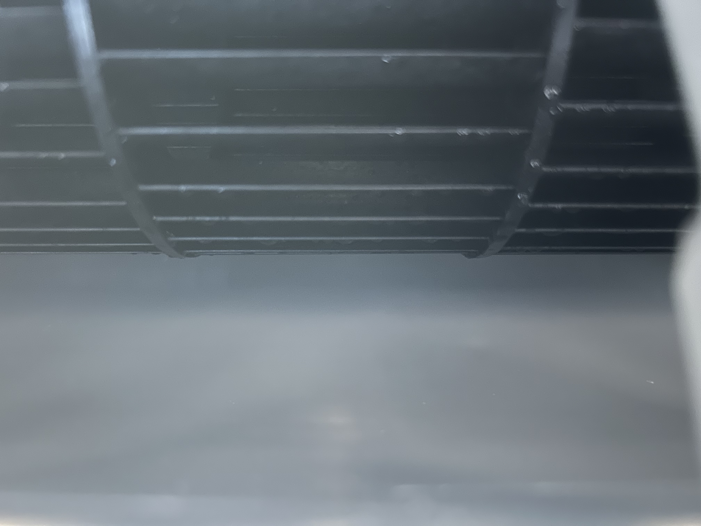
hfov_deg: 67.3
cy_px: 263
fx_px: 527
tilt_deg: +59.6
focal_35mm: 26
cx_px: 350
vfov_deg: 53.1
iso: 800
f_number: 1.5
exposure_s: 1/9
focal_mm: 5.7
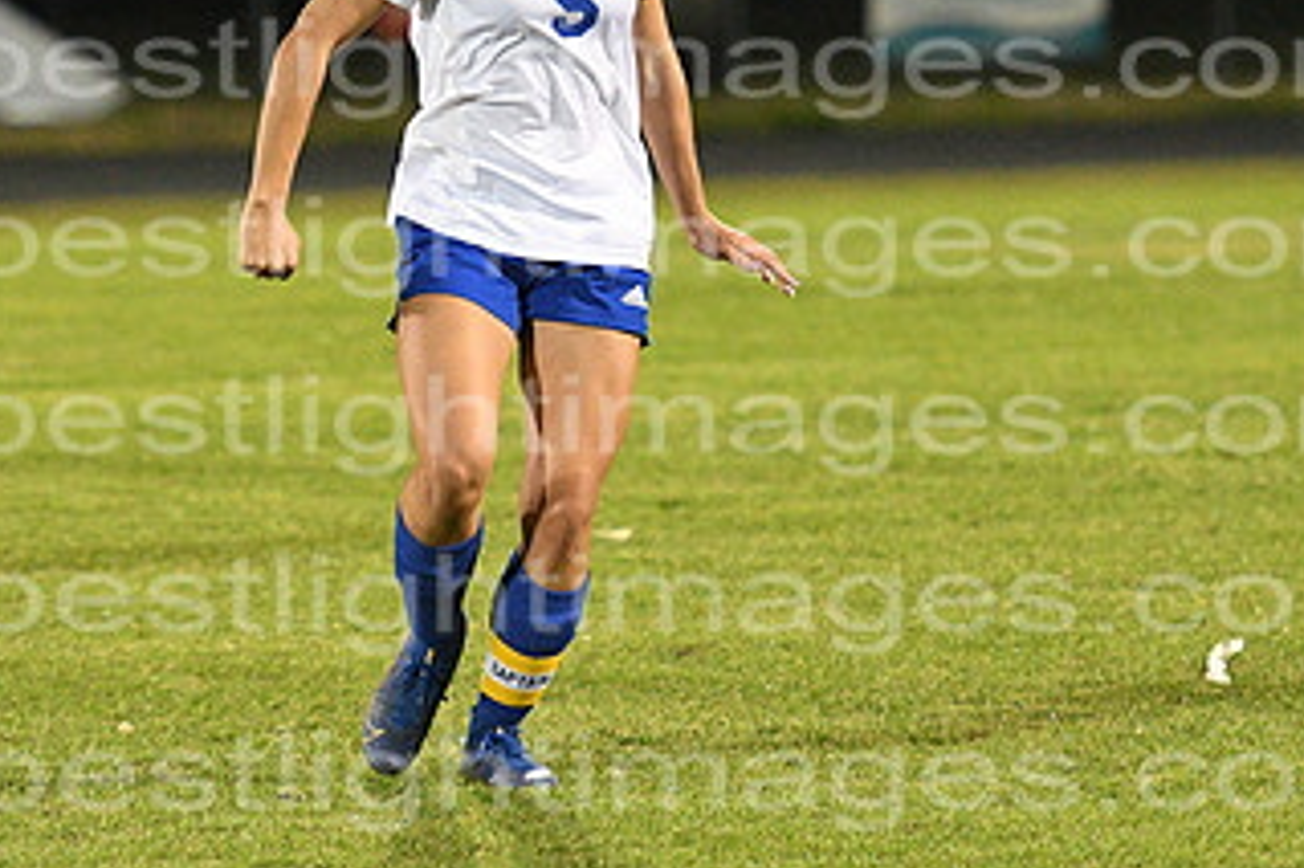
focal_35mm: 449
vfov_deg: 3.1
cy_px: 336
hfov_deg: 4.6
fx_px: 16251
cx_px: 501
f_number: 2.8
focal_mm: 165
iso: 6400
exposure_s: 1/800
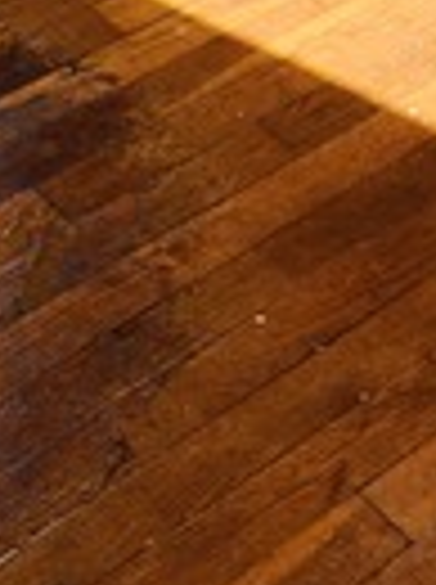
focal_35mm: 118
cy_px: -686
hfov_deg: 12.0
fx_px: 1988
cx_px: -180
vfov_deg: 13.5
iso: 20
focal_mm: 6.4
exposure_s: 1/120
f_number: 1.8
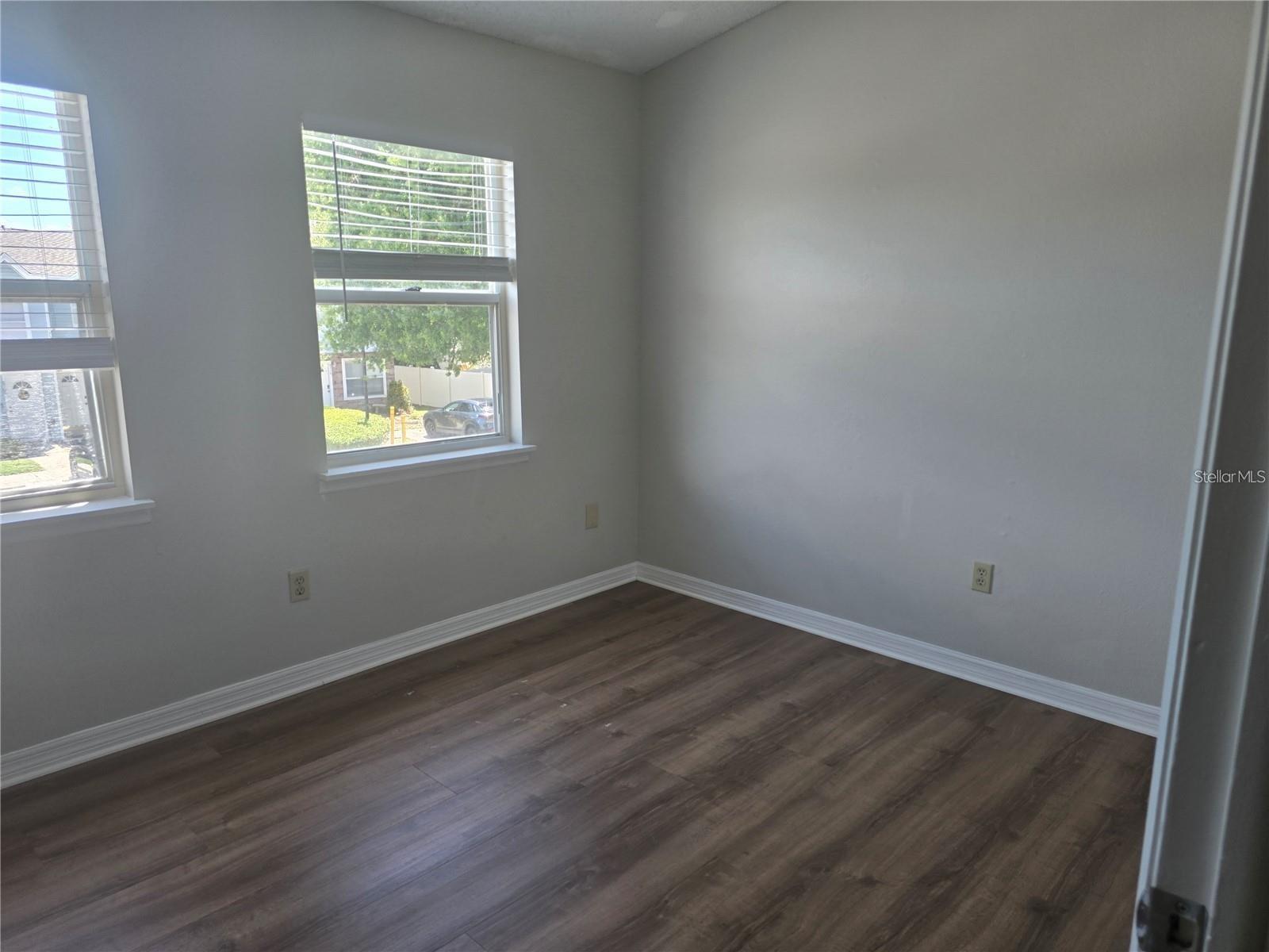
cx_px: 634
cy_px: 476
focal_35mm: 23
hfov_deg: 73.9
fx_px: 843
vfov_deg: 58.9
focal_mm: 6.3
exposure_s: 1/180
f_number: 1.7
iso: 40
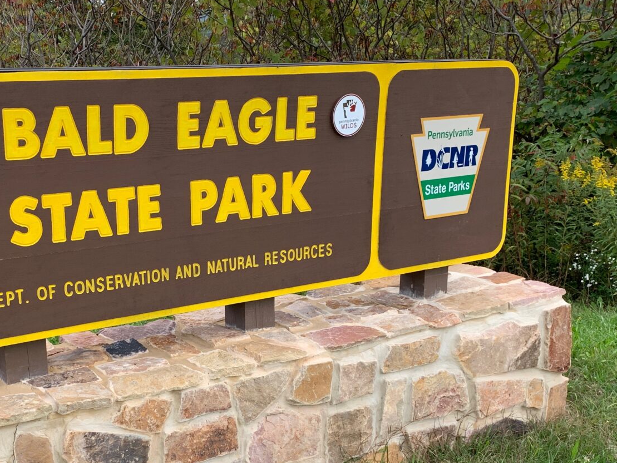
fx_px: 856
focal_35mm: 48
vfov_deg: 30.1
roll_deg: +0.9
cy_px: 303
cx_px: 219
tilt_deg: -16.2
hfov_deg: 39.3
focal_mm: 4.25
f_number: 1.8
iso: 25
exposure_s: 1/368
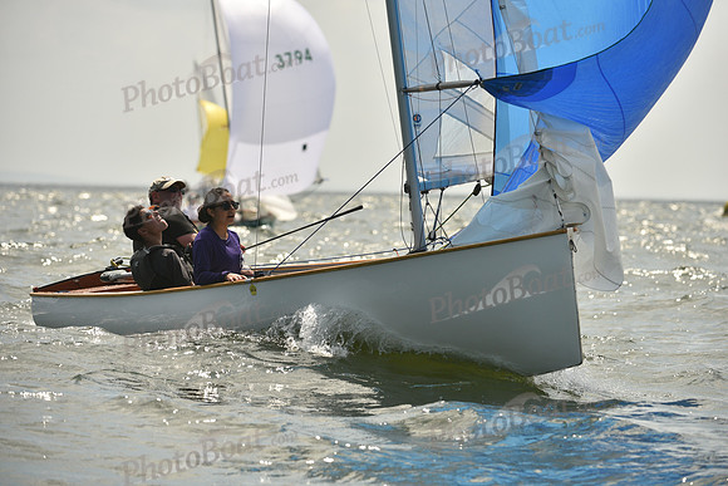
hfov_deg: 8.6
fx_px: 4854
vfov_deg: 5.7
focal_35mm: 240
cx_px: 364
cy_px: 243
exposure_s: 1/1600
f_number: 6.3
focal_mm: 240
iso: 250
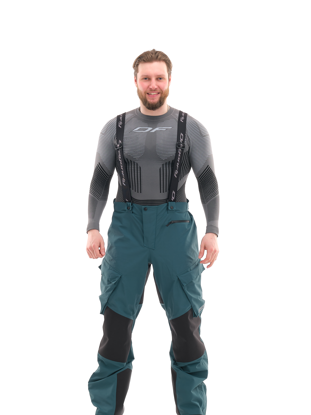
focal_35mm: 147
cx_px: 155
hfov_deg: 10.1
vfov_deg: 13.4
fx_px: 1761
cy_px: 232
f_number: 5.6
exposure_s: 1/125
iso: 160
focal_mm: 90
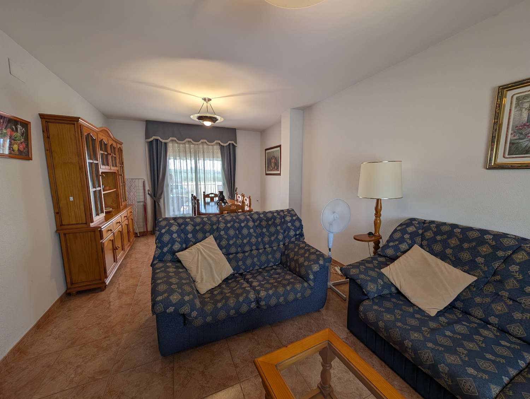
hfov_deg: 110.5
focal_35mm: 12
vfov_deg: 94.6
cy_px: 200
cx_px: 265
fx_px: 184
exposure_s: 1/131
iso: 41
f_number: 1.95
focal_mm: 2.23
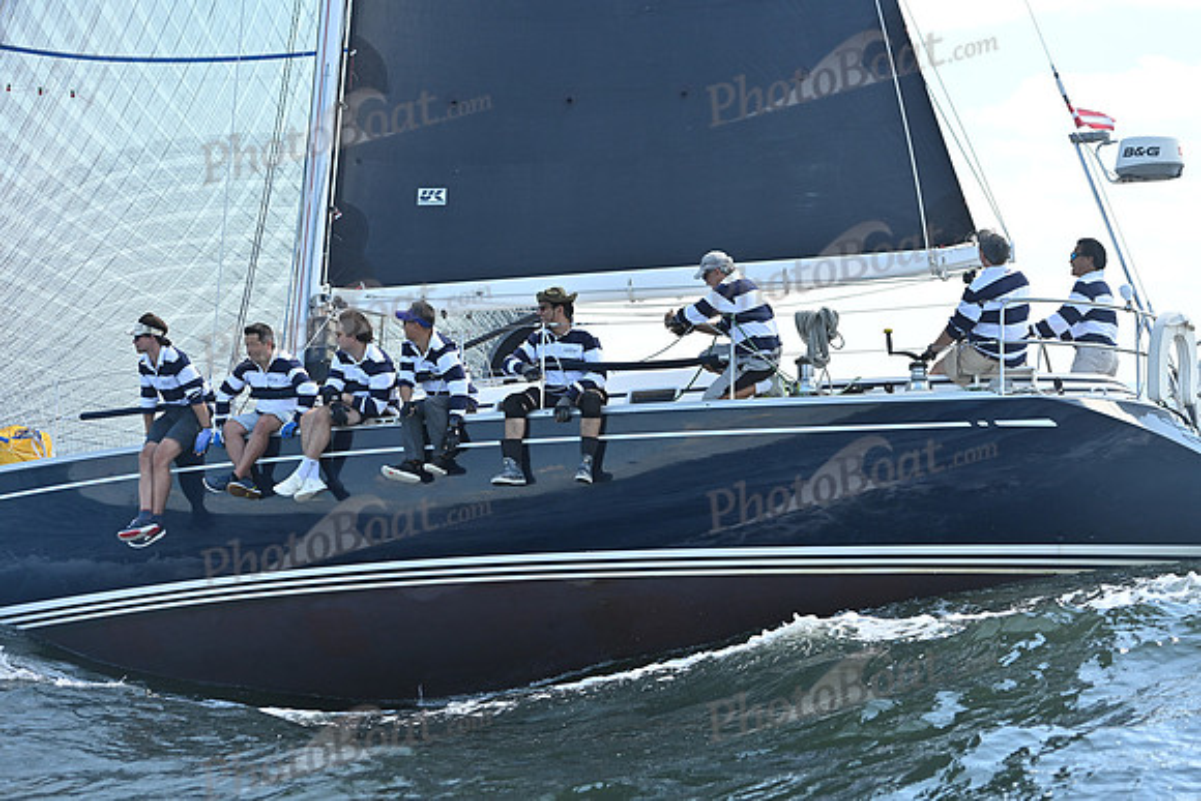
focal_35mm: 70
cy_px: 400
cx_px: 600
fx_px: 2336
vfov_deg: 19.5
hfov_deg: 28.8
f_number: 4
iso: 250
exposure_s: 1/1250
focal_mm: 70
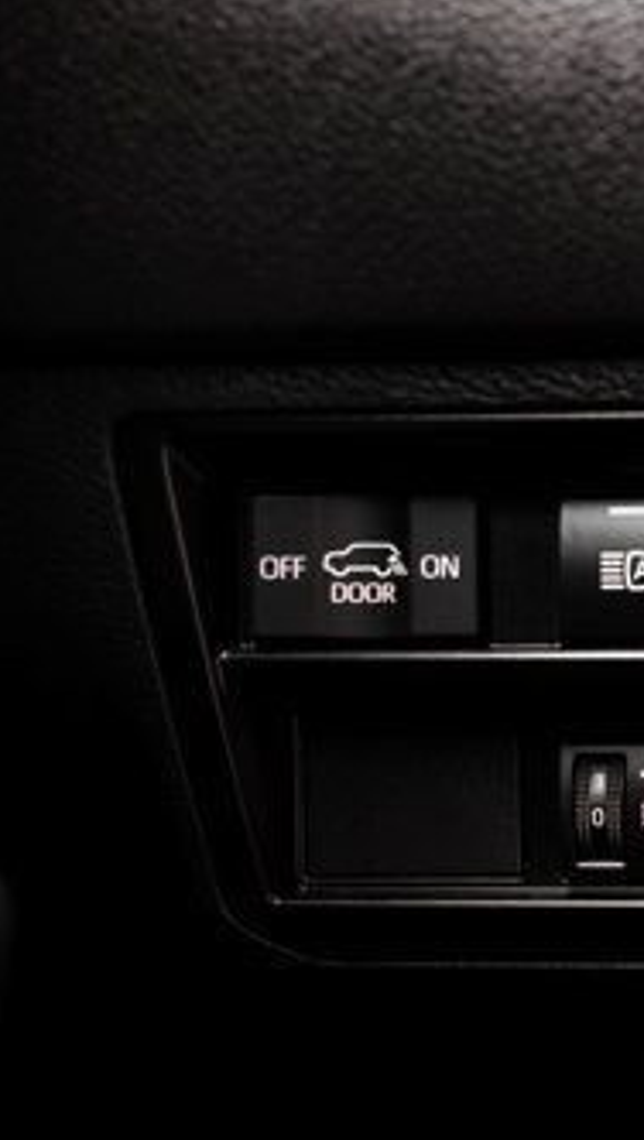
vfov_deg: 34.9
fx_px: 1816
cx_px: 1011
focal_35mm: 60
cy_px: 604
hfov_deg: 17.7
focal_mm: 26
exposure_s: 1/200
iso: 1000
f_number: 3.5
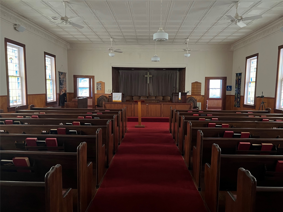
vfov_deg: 53.1
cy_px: 106
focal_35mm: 26
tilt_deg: -5.7
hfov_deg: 67.3
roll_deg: +0.2
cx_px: 142
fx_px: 213
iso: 640
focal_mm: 5.7
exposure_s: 1/30
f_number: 1.5
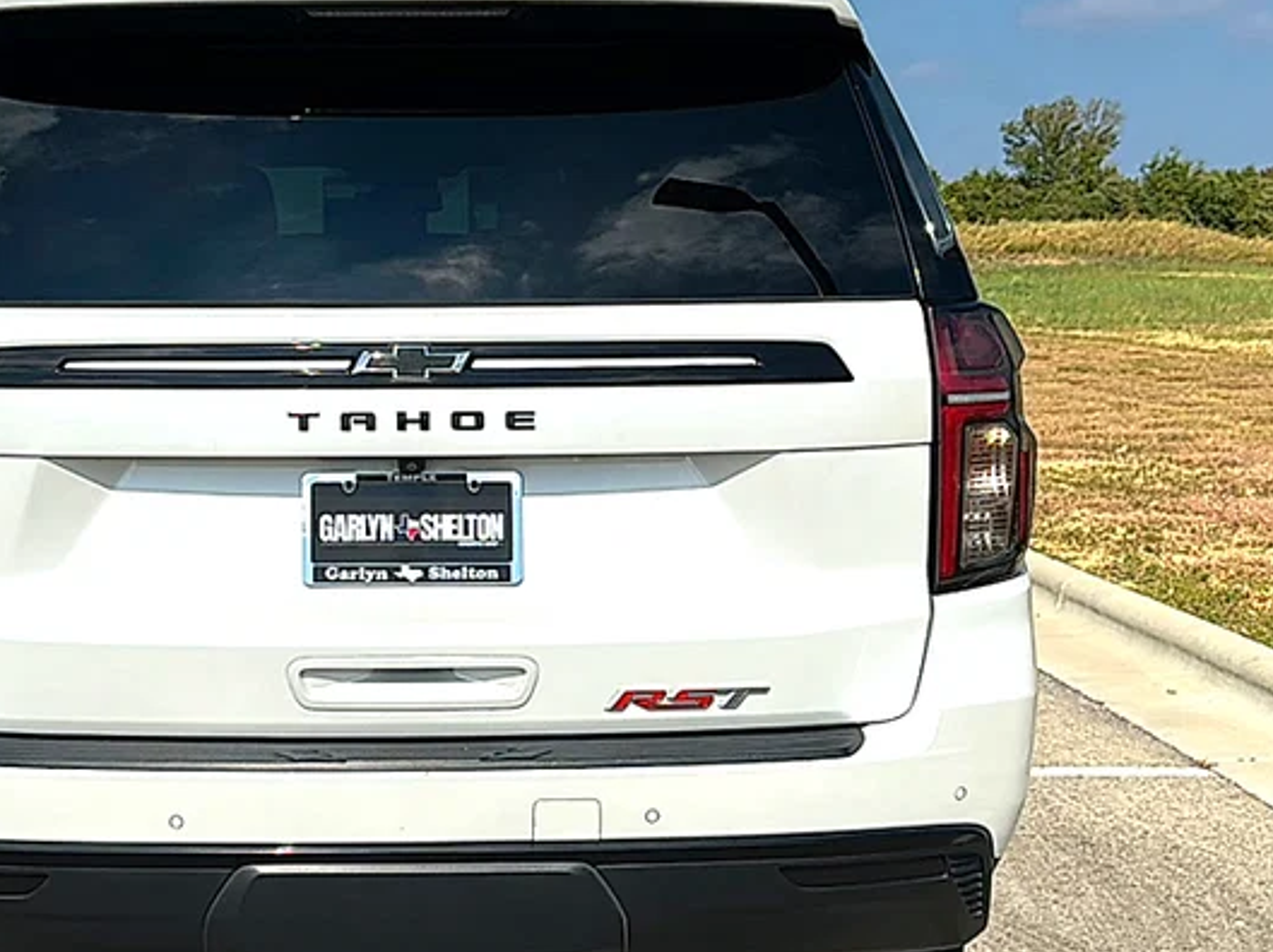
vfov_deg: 29.6
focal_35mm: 49
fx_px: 1801
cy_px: 525
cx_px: 433
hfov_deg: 38.5
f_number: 1.78
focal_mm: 6.86
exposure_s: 1/10989
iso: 64
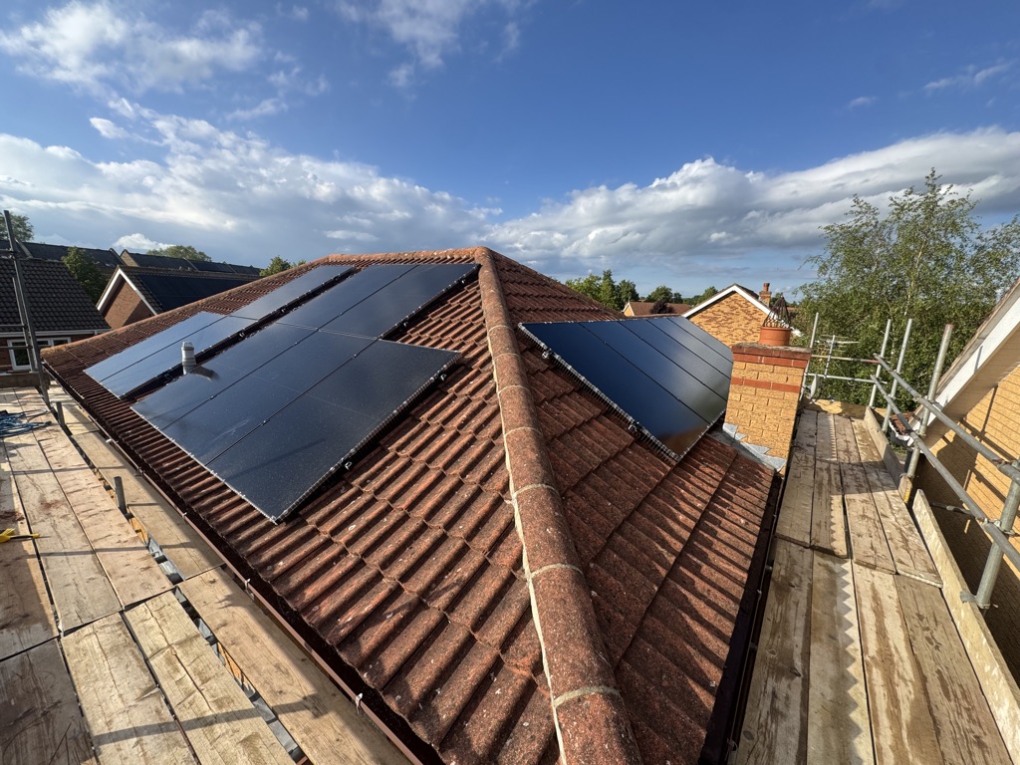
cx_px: 510
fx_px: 413
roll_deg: -2.3
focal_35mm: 14
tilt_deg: -11.1
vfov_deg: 85.7
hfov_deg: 102.1
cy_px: 382
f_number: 2.2
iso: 50
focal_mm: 2.22
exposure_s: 1/1078
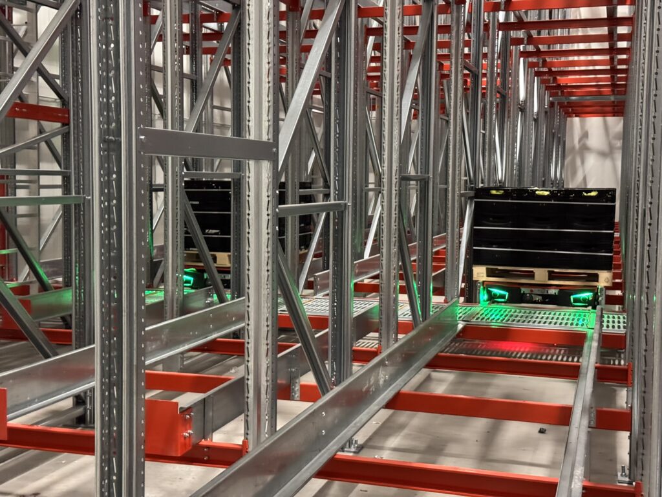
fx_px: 918
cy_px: 248
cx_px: 331
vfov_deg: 30.3
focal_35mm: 48
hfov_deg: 39.7
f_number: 1.78
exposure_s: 1/30
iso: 640
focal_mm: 6.76
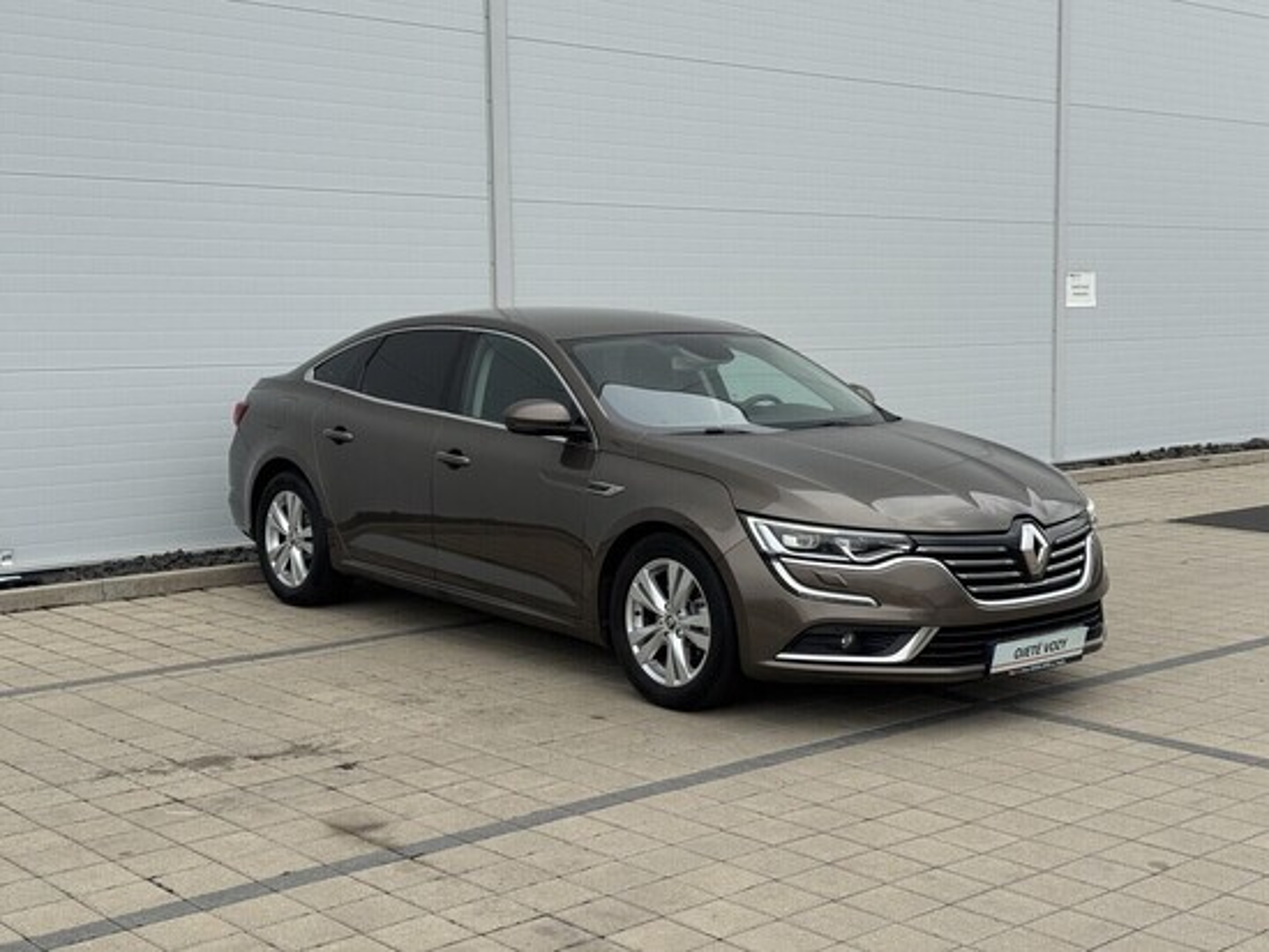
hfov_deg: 39.6
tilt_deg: -4.9
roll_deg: +1.0
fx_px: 1760
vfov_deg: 30.3
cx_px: 634
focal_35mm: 48
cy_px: 476
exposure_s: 1/2331
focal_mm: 6.76
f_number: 1.78
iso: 64
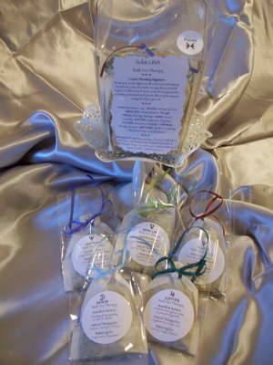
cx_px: 136
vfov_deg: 54.0
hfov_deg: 41.8
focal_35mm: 34
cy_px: 182
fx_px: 358
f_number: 2.8
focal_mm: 5.7
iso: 160
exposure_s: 1/8.56
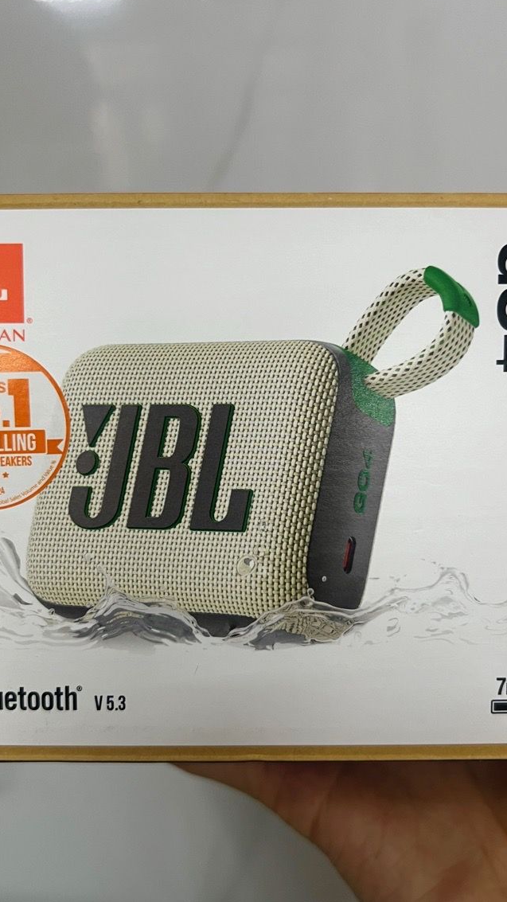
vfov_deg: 61.0
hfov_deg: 36.7
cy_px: 447
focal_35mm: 32
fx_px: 765
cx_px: 253
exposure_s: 1/50
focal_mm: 5.7
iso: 80
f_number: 1.5
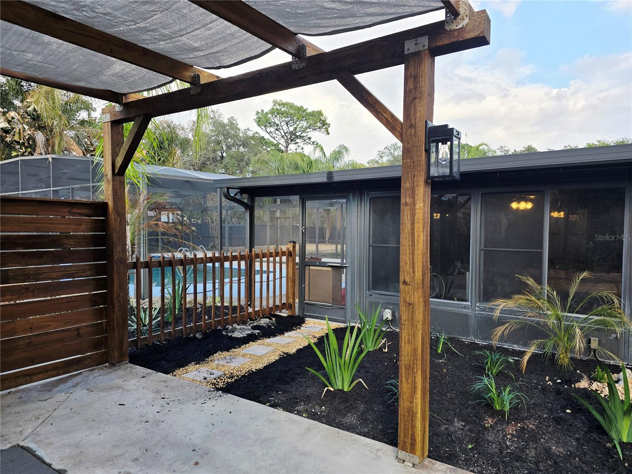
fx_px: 420
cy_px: 237
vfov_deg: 58.9
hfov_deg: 73.9
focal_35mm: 23
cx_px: 316
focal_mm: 6.3
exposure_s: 1/182
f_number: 1.7
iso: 12
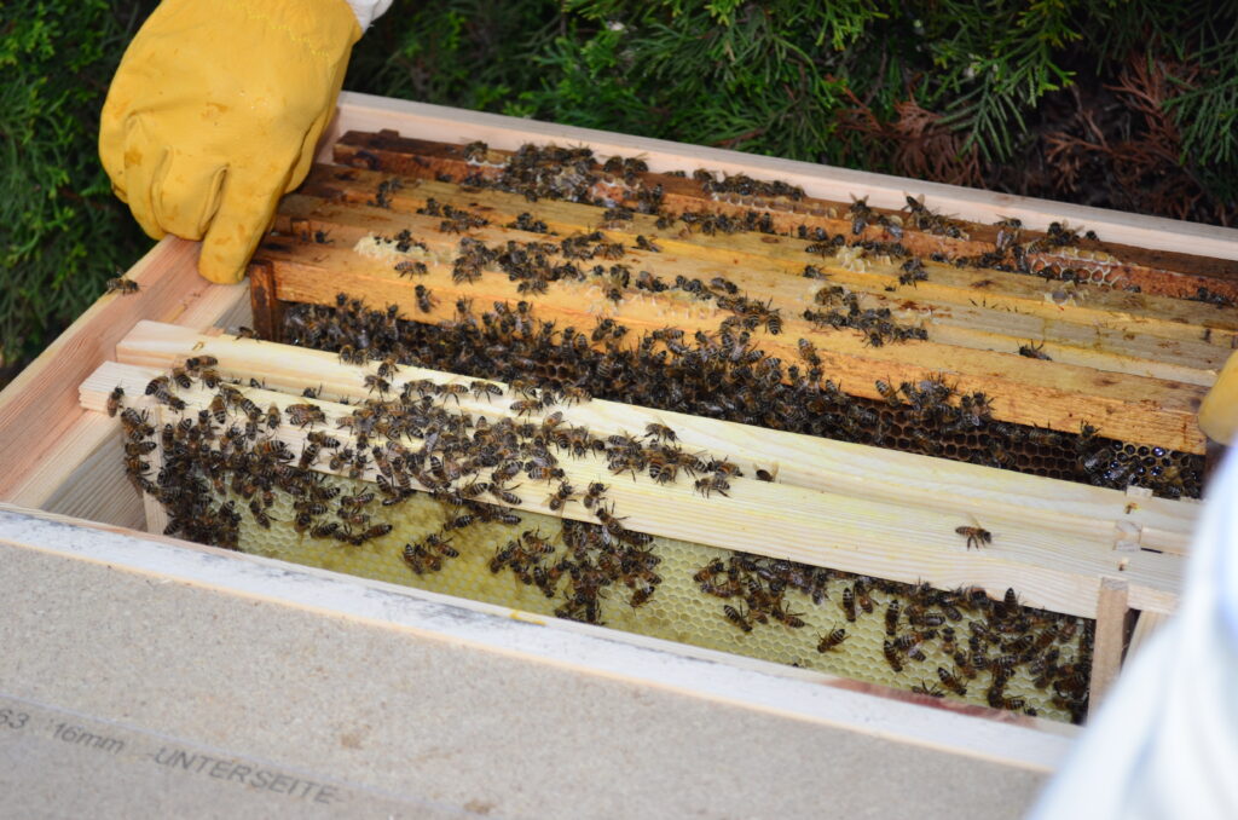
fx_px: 2831
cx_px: 619
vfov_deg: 16.5
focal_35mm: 82
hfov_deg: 24.7
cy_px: 410
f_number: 5.6
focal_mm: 55
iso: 140
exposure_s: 1/200
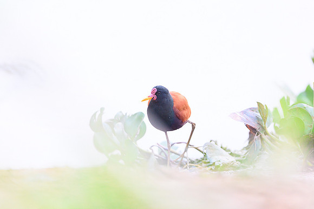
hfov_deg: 4.1
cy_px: 104
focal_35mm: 500
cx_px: 157
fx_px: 4358
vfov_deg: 2.7
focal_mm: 500
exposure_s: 1/100
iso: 3200
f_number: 4
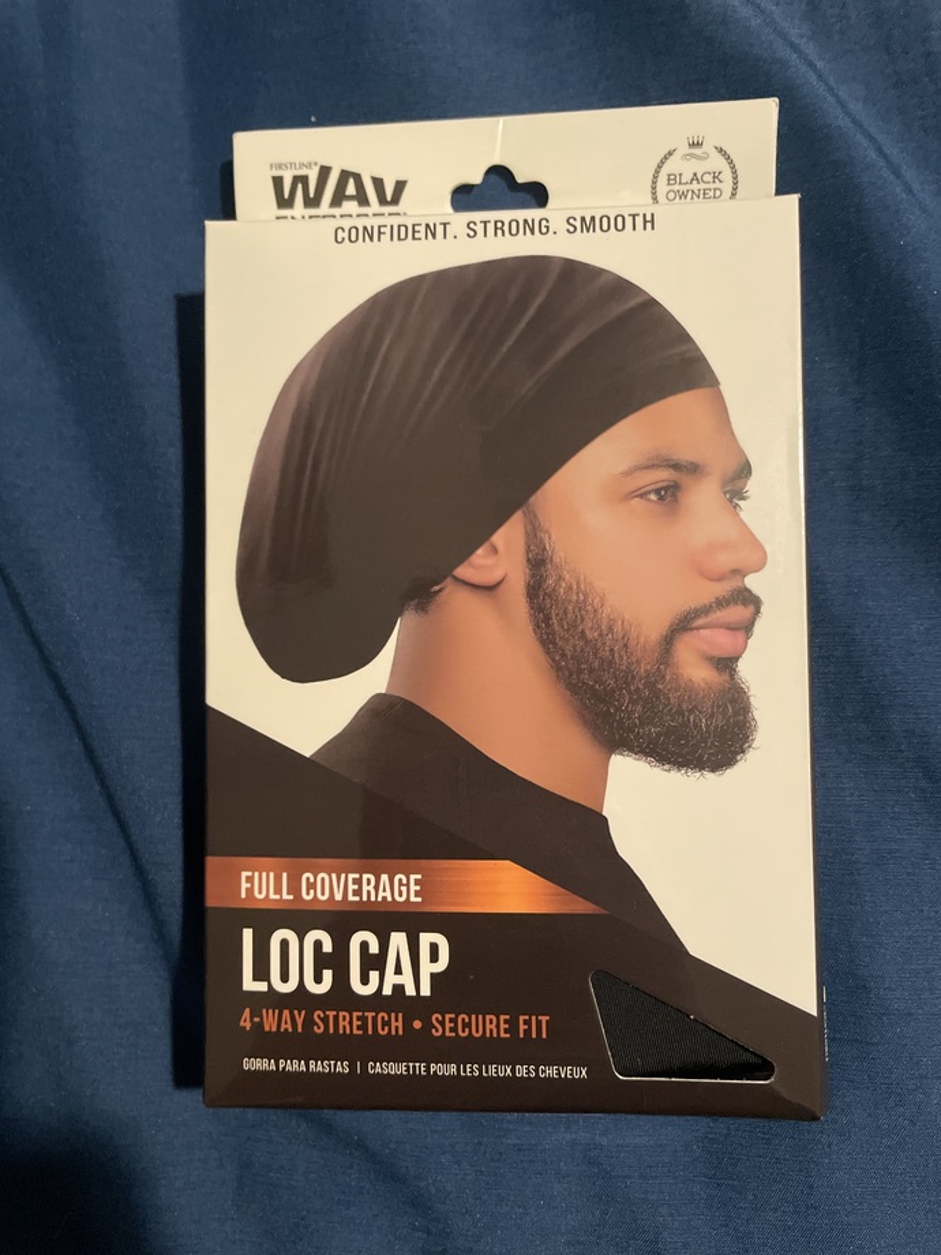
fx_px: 942
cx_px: 470
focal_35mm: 26
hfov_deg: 53.1
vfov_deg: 67.3
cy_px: 628
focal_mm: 4.2
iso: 400
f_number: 1.6
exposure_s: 1/40
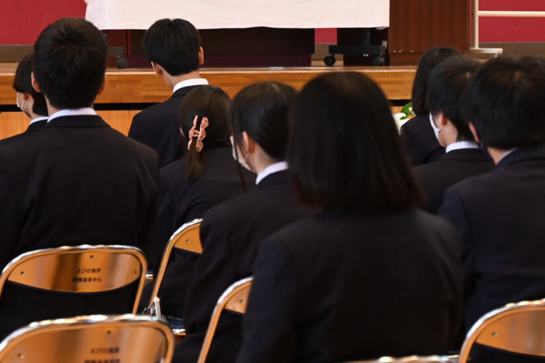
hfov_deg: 7.2
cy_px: 23
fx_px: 4328
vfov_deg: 4.8
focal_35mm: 286
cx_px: 492
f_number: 6.3
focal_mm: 115
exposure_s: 1/25
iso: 800
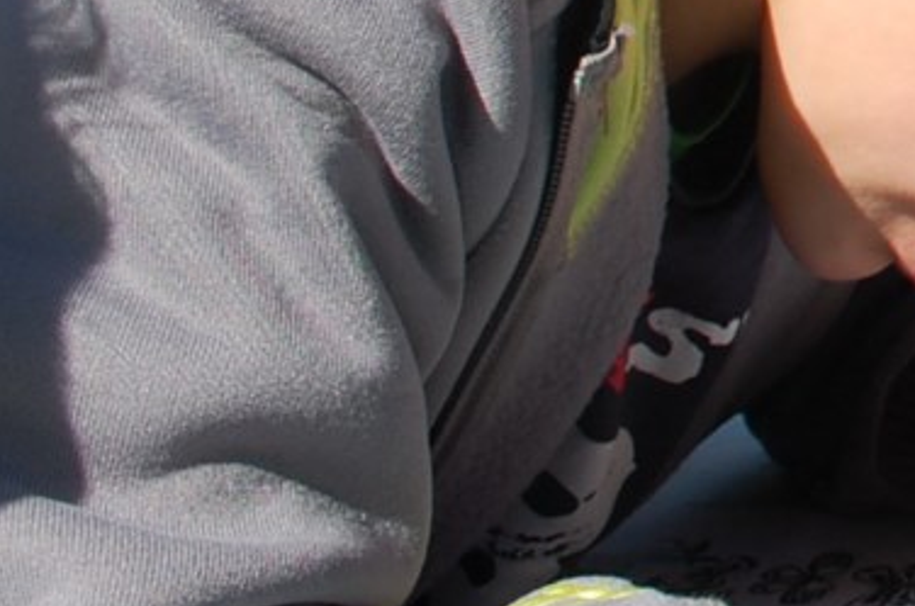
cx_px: 1667
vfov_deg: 11.2
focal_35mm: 115
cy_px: -415
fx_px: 2917
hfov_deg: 15.3
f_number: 9
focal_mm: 18
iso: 200
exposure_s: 1/320
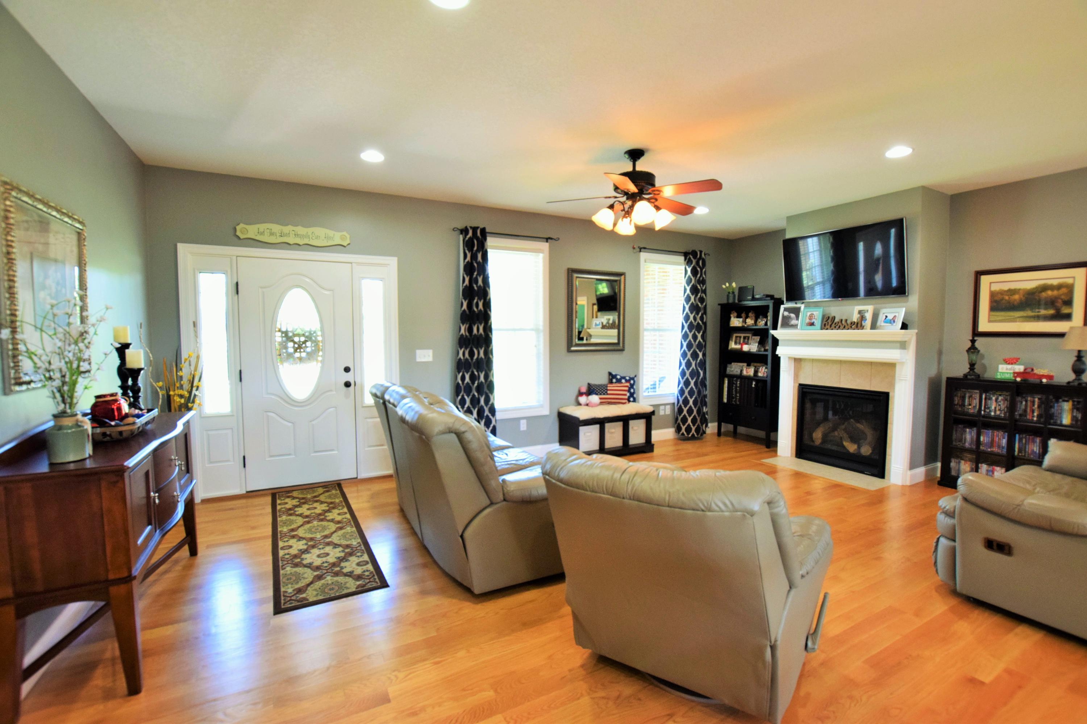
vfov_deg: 77.3
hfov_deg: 100.4
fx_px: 453
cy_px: 362
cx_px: 544
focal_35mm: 15
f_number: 6.3
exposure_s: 1/30
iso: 1250
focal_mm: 10
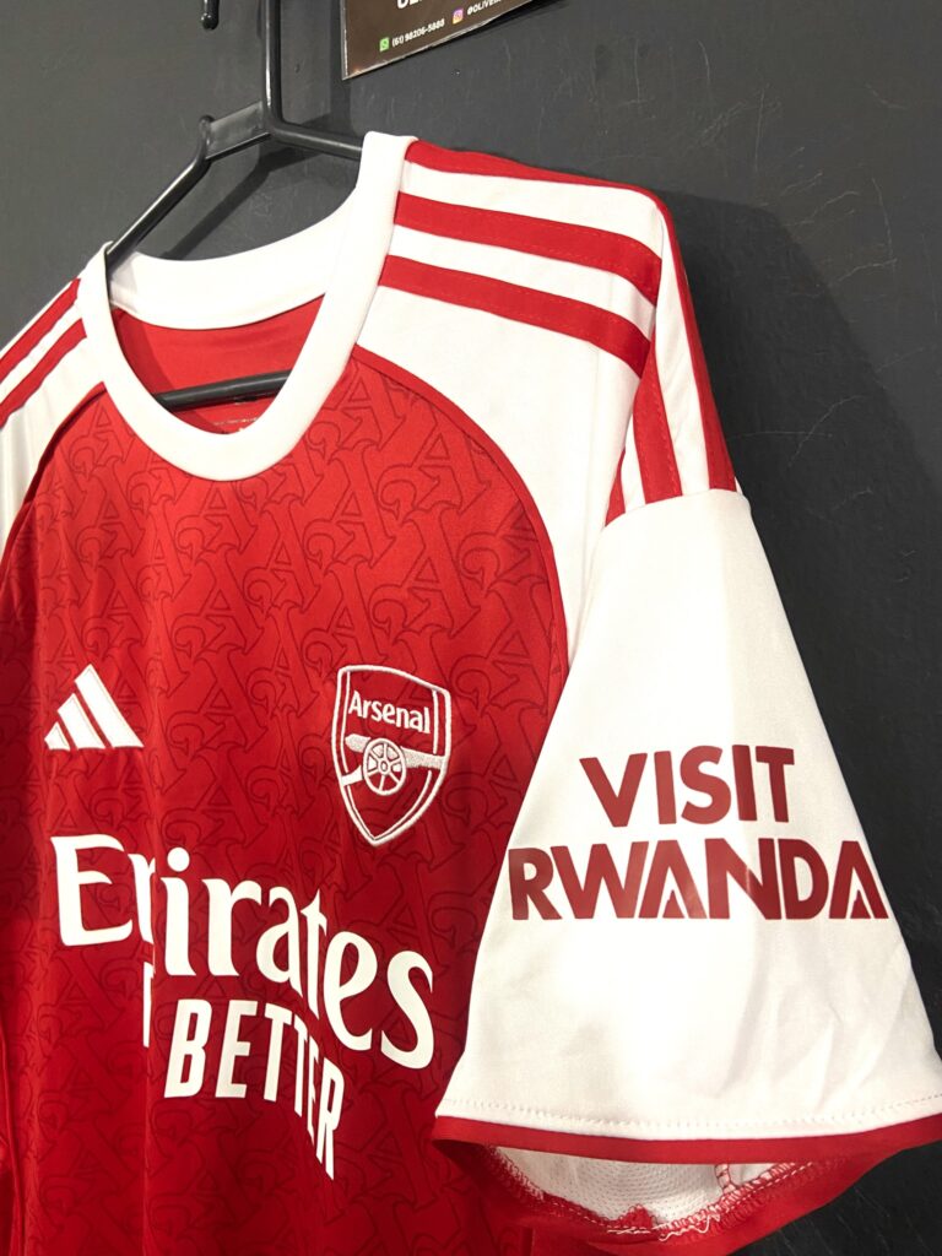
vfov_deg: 67.3
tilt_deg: -2.5
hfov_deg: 53.1
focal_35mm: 26
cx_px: 471
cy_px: 628
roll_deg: -0.1
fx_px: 943
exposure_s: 1/60
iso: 160
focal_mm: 4.25
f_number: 1.8
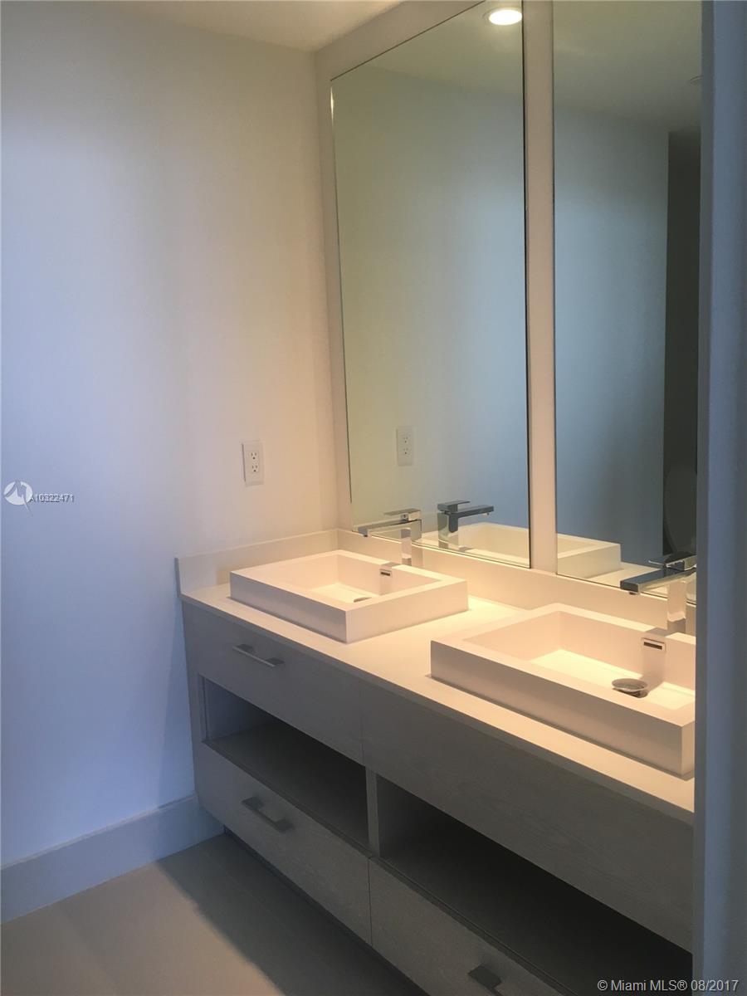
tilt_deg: -7.2
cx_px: 374
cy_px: 498
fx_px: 834
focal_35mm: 29
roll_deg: +2.7
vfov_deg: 61.7
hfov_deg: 48.2
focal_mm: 4.15
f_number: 2.2
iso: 40
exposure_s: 1/30
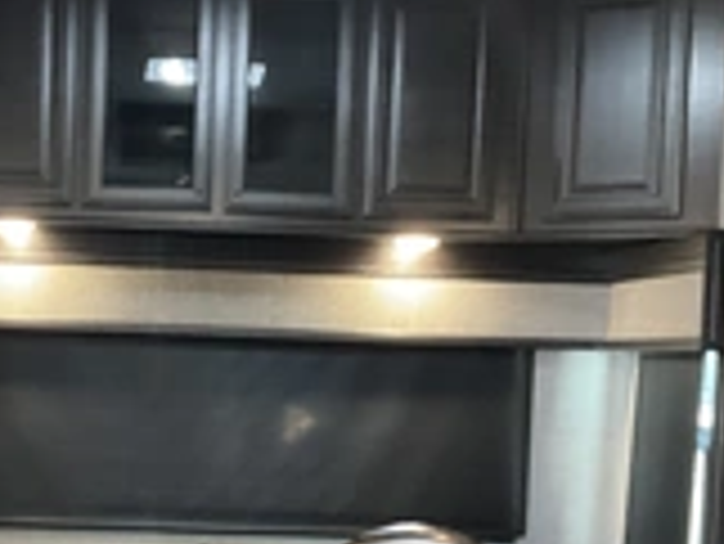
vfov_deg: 20.2
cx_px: 175
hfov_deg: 26.6
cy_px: 454
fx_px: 1507
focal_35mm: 72
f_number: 1.8
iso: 320
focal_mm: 3
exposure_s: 1/37
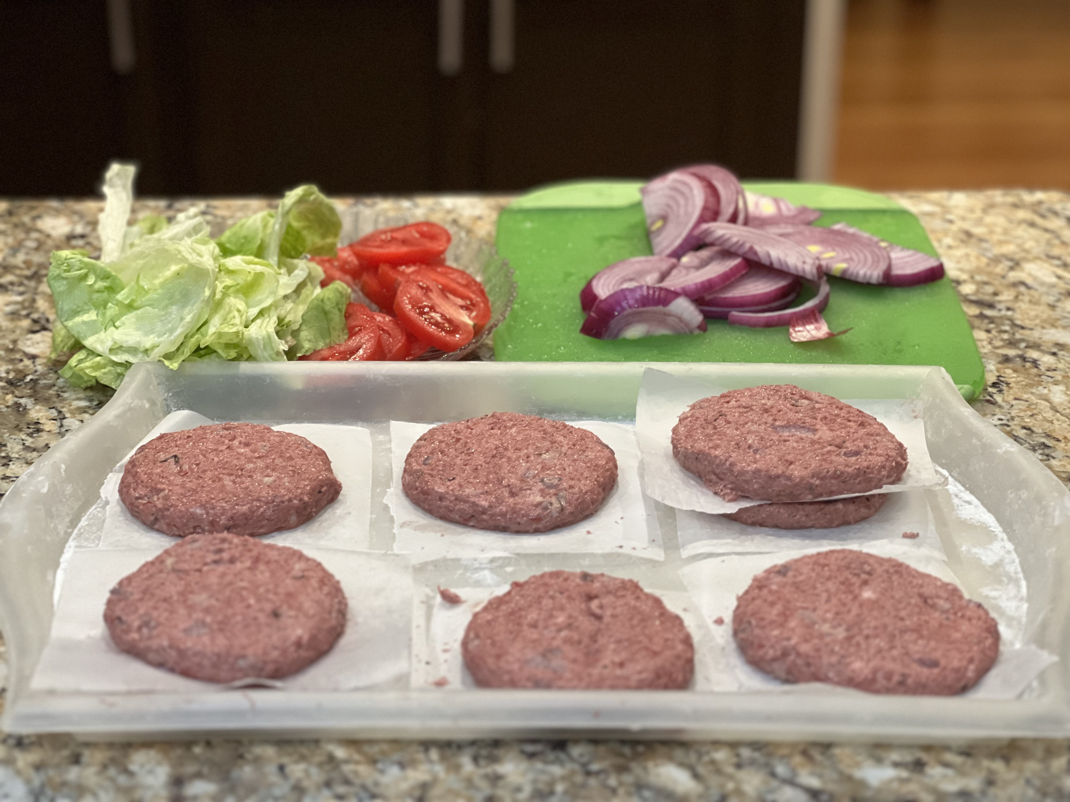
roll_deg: -0.5
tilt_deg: -24.8
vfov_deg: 19.1
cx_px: 535
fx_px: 2380
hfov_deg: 25.3
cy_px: 401
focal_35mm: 77
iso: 400
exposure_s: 1/40
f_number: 2.8
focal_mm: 9
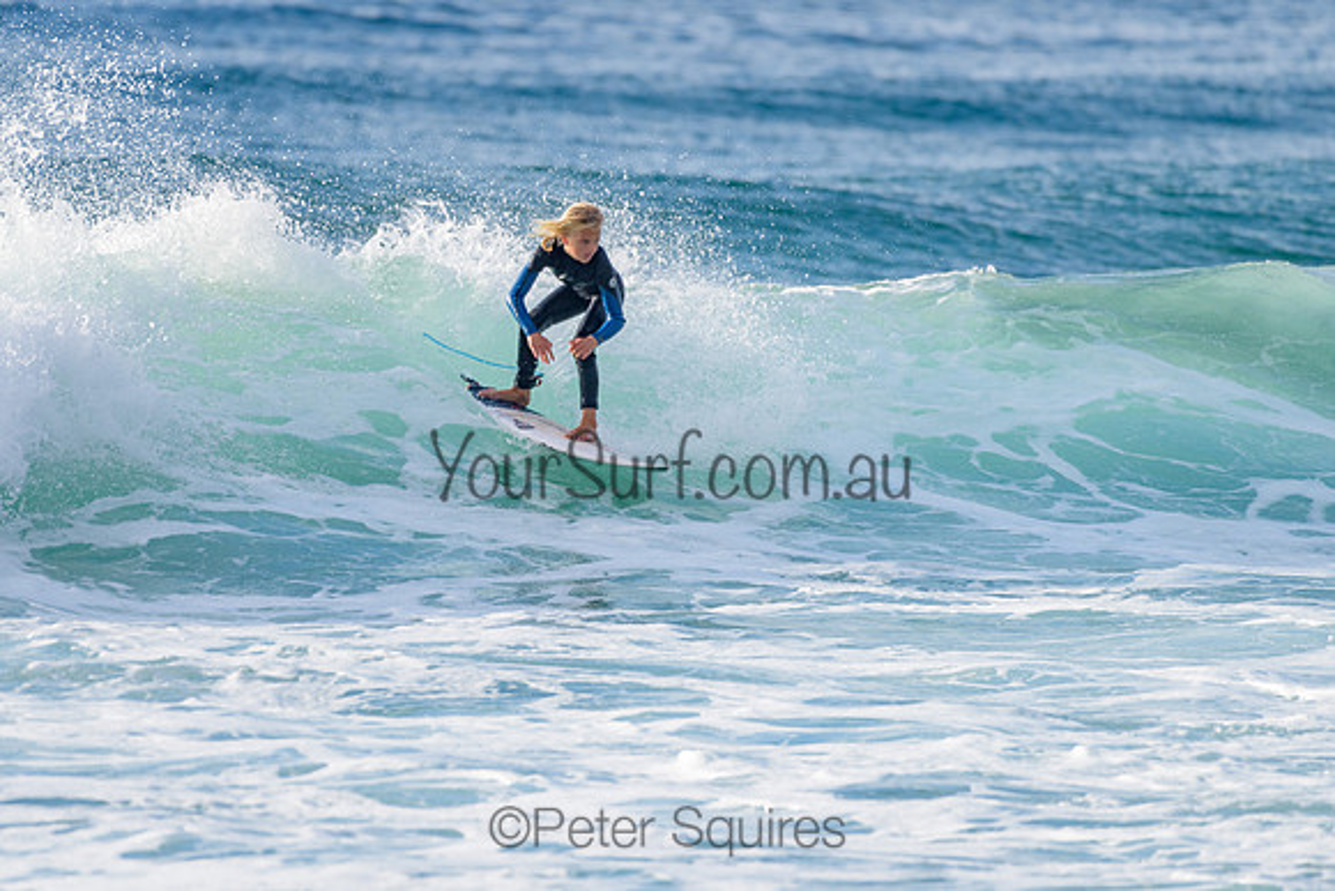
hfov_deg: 3.4
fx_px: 22744
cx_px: 618
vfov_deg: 2.2
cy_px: 371
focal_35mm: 613
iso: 280
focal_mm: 500
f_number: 5.6
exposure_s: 1/2000
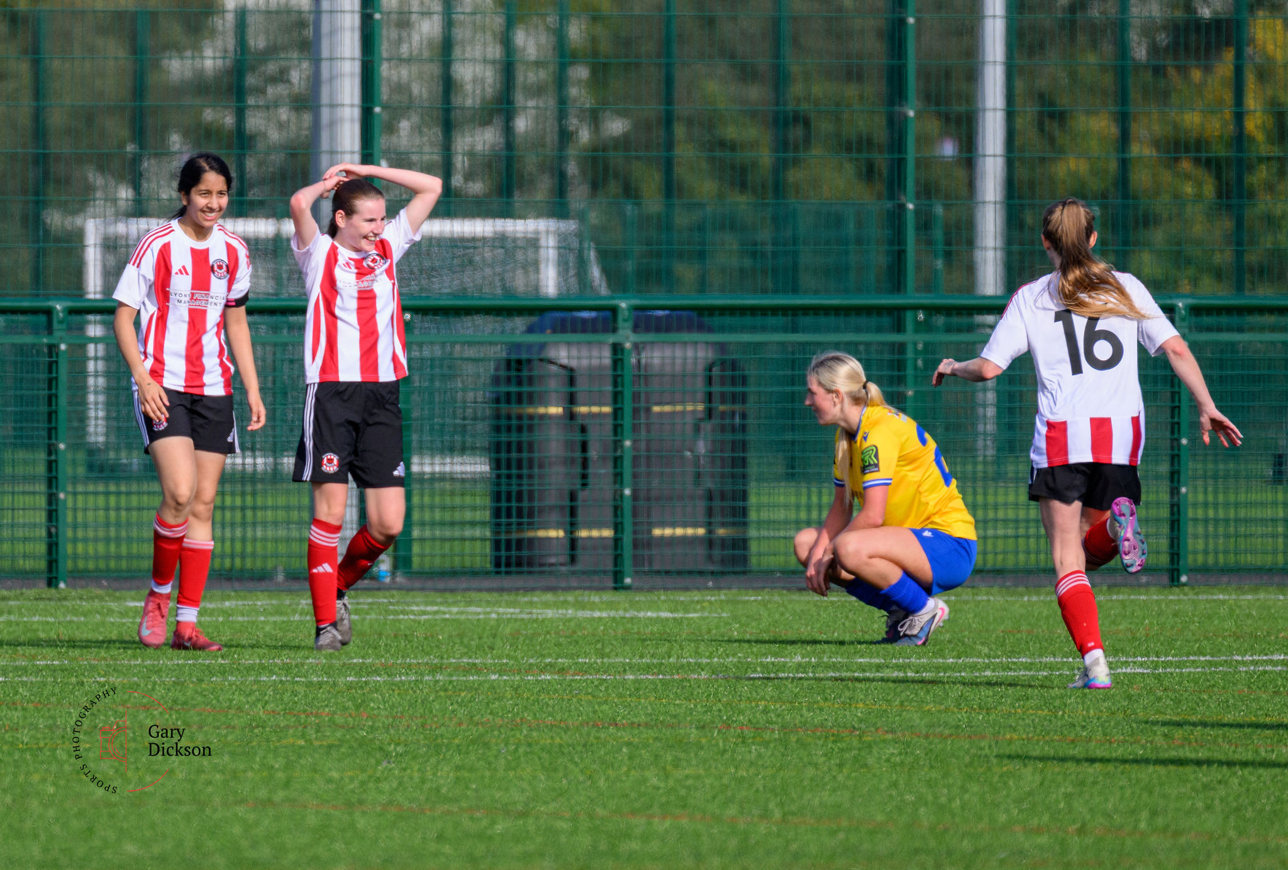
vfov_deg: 1.9
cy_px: 334
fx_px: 26906
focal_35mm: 749
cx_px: 397
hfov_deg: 2.7
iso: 560
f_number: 5.6
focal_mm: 400
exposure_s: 1/2000
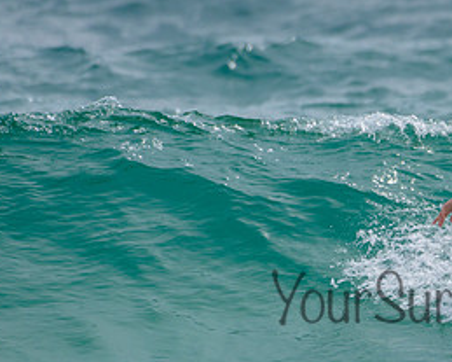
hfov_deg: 1.5
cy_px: 220
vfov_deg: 1.2
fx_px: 17197
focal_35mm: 1286
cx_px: 566
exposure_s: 1/2000
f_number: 5.6
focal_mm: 500
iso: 125
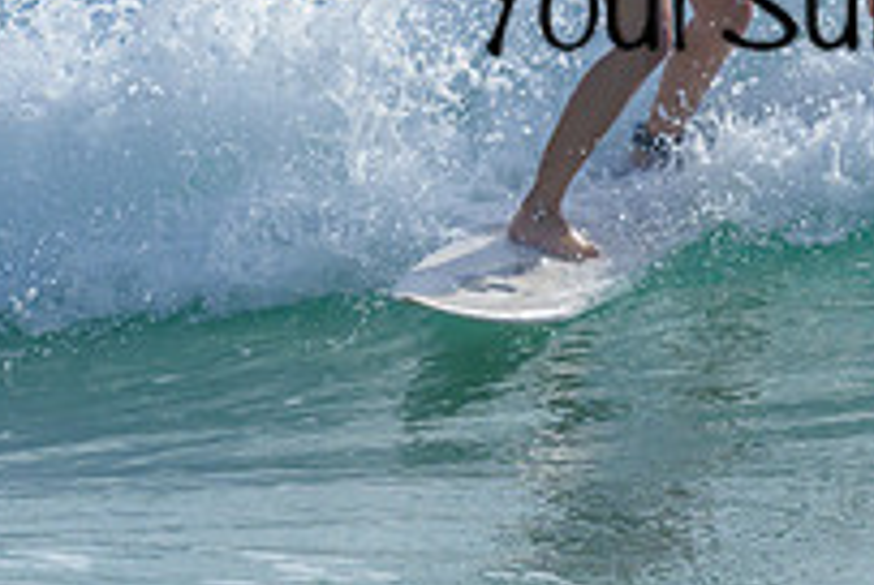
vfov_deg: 0.5
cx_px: 731
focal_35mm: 3046
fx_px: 74057
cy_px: -327
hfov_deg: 0.7
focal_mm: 800
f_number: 6.3
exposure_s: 1/2000
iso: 200
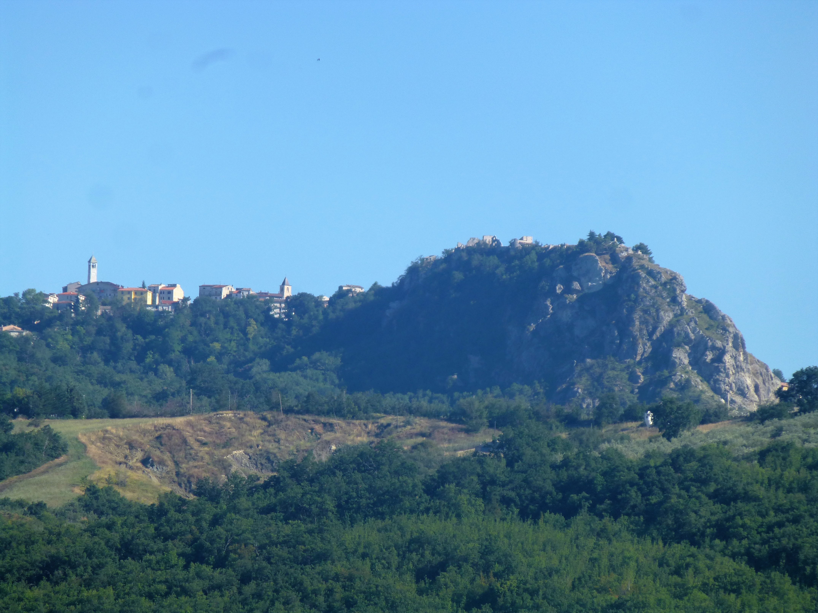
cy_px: 306
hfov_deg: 5.1
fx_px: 9121
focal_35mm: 386
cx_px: 409
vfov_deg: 3.9
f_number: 5.9
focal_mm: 68.9
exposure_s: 1/320
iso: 100
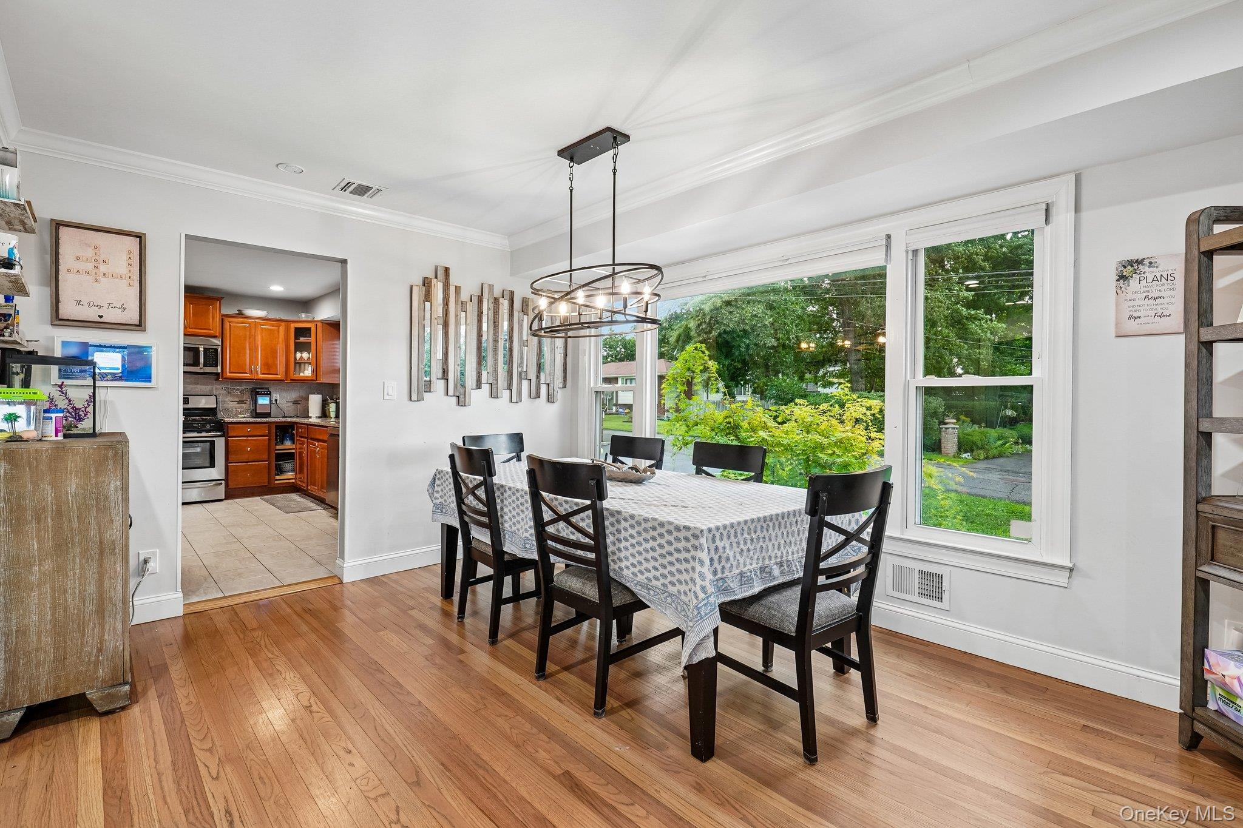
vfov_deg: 73.7
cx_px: 622
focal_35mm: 16
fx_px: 552
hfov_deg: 96.7
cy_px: 414
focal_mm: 16
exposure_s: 1/40
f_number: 8
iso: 400
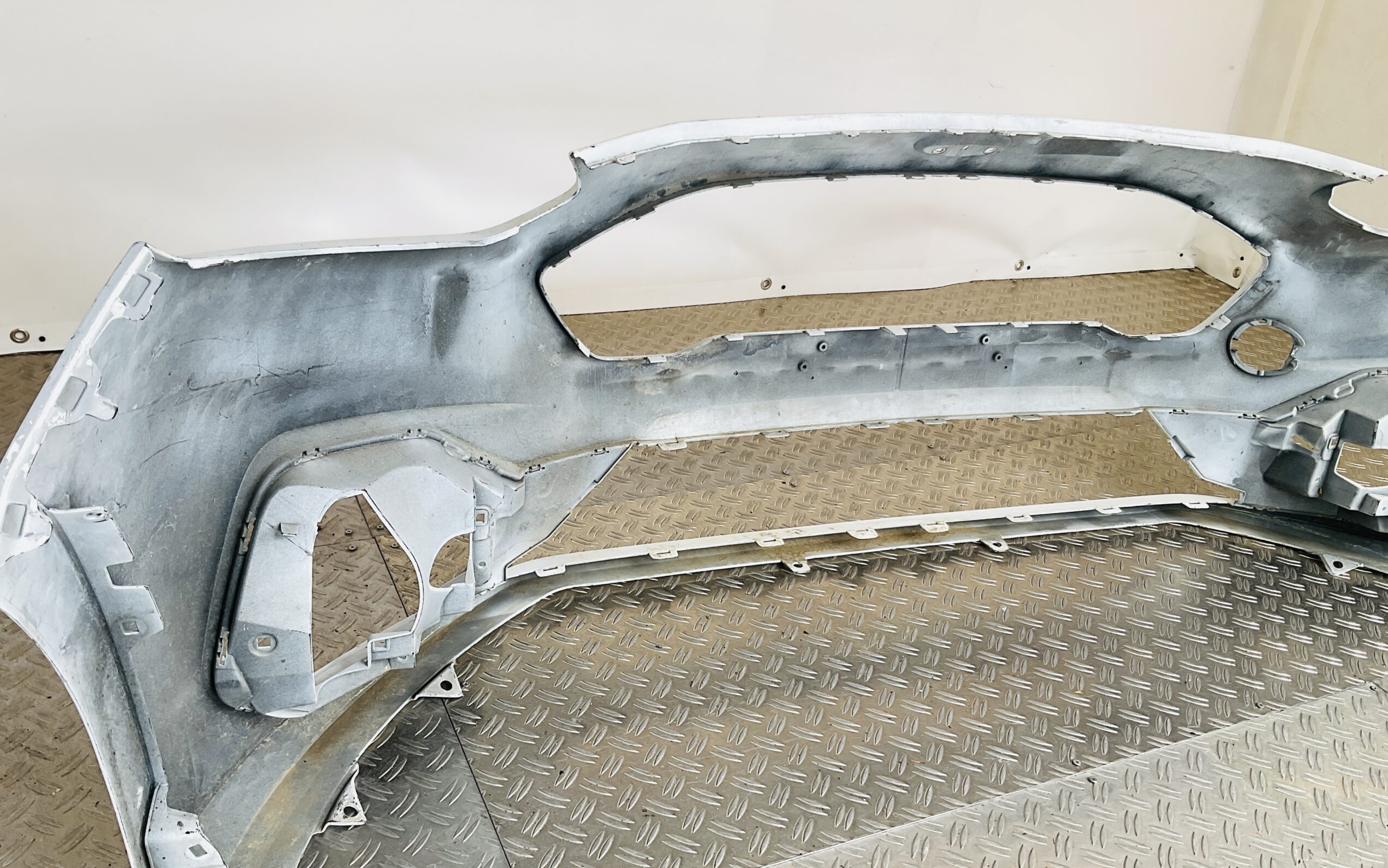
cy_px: 476
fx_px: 1173
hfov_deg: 61.2
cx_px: 695
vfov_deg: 40.6
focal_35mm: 31
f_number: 1.8
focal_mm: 3
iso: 16
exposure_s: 1/214
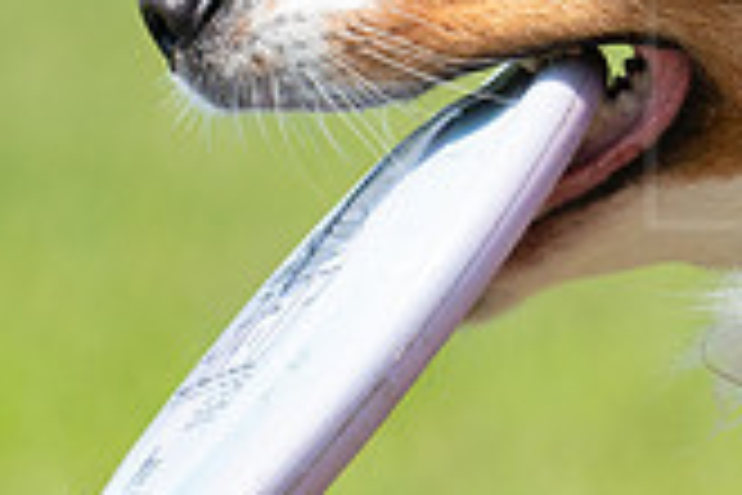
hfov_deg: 2.1
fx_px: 20115
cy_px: 160
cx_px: 1075
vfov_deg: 1.4
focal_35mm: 976
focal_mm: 277
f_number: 5.6
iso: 1250
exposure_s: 1/4000
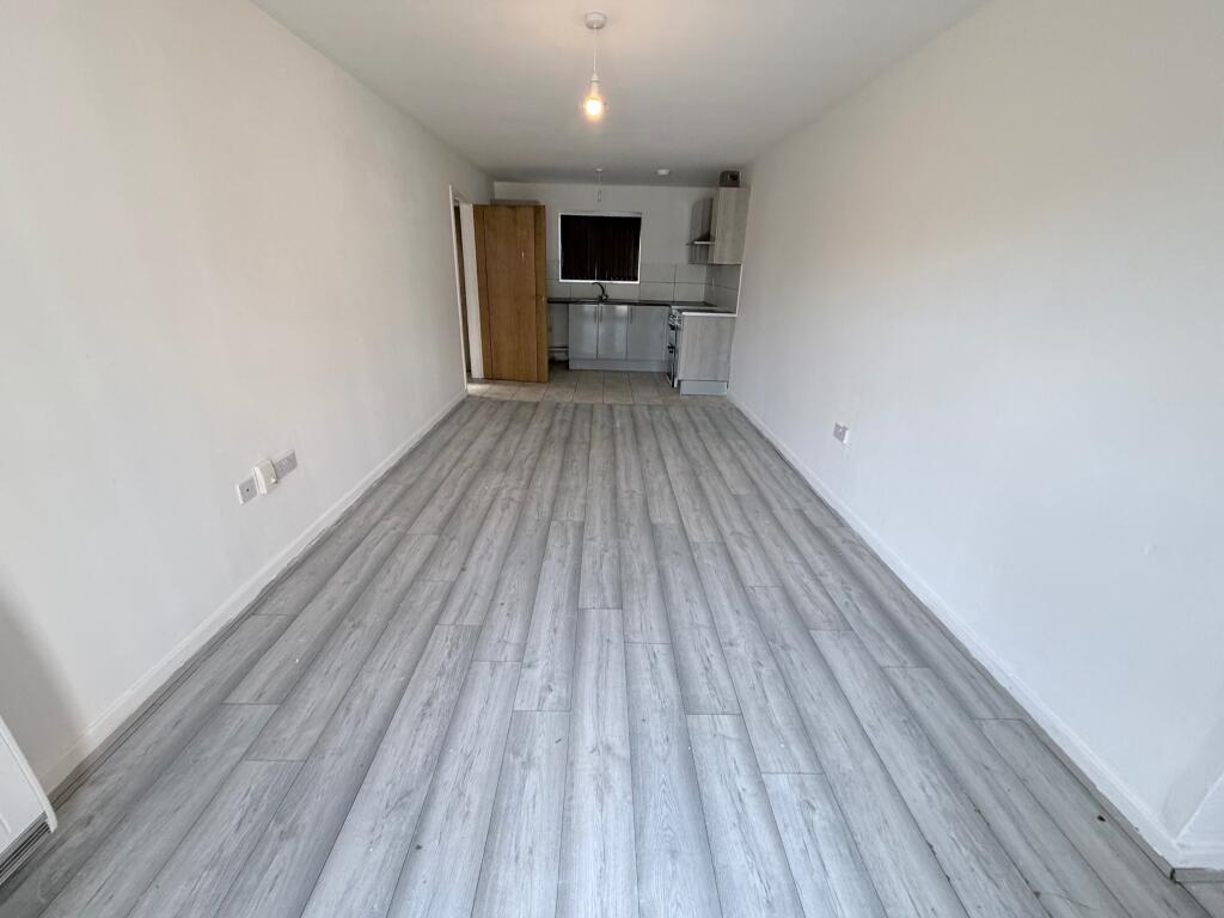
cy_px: 459
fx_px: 495
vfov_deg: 85.7
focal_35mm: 14
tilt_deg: -20.9
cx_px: 612
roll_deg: -1.9
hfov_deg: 102.1
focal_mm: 2.22
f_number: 2.2
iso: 200
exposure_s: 1/121
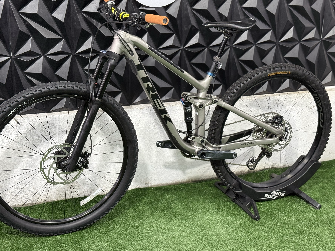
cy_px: 115
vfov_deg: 27.0
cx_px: 154
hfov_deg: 35.5
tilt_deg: -17.4
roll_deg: -1.4
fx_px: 523
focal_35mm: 54
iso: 200
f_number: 1.78
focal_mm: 6.76
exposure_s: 1/60
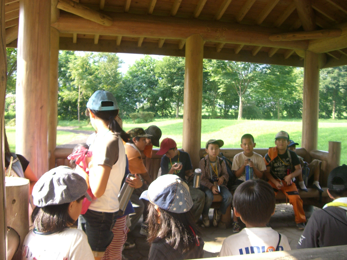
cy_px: 130
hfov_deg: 49.0
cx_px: 174
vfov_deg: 37.7
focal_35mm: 38
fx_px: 381
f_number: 2.7
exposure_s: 1/200
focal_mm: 6.2
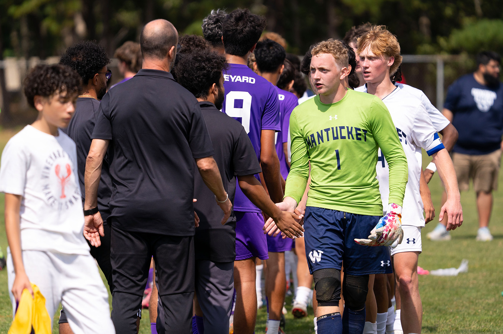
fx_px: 4922
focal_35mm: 353
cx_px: 252
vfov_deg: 3.9
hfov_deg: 5.8
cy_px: 167
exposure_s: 1/2500
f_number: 6.3
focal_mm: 353
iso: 640
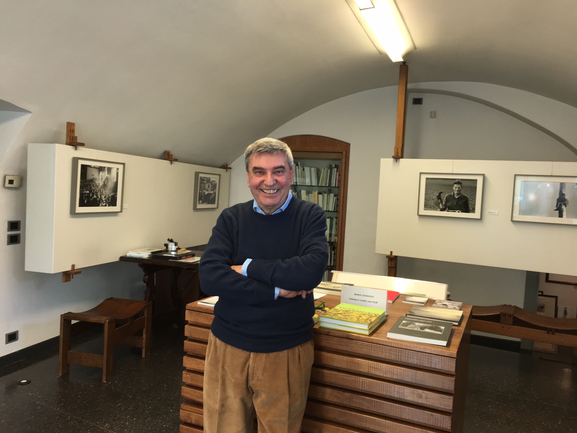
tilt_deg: -1.0
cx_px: 288
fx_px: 483
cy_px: 216
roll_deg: -3.9
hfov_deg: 61.7
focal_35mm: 29
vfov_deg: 48.2
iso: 64
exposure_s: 1/33
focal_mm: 4.15
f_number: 2.2
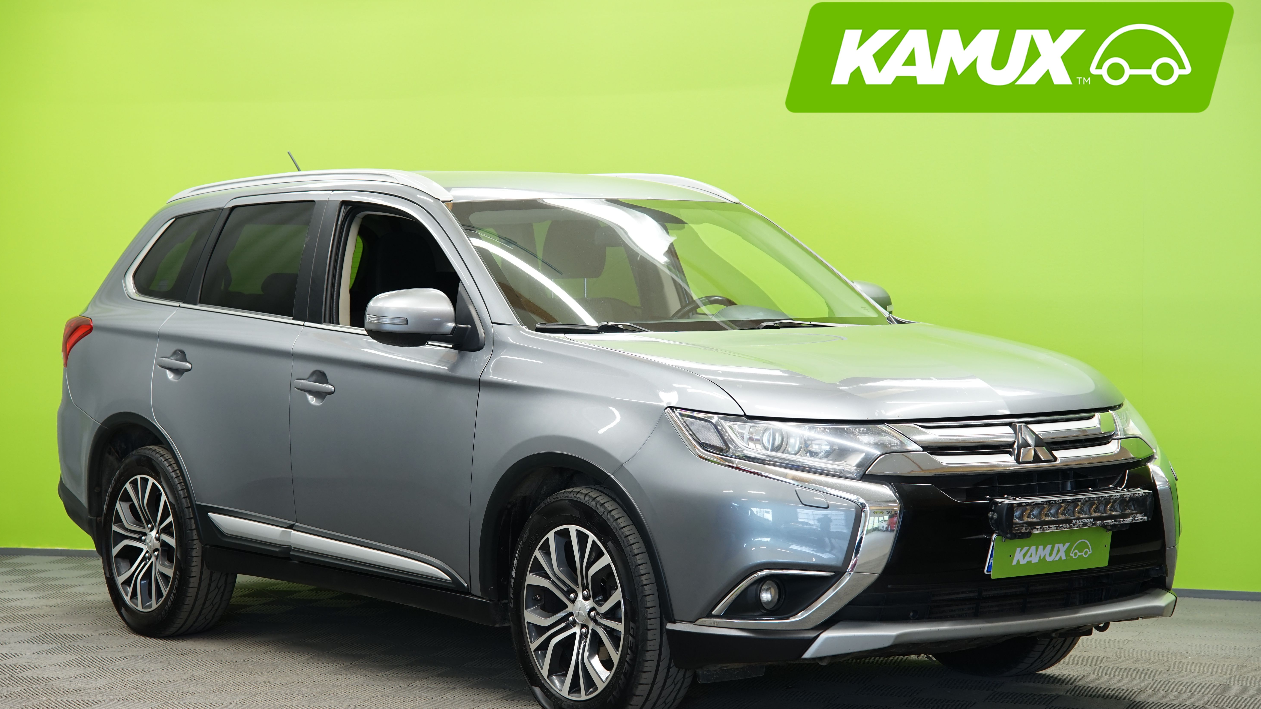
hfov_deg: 27.2
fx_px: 2608
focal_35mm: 78
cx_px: 624
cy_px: 390
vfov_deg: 15.5
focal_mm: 73
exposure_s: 1/15
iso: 500
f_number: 5
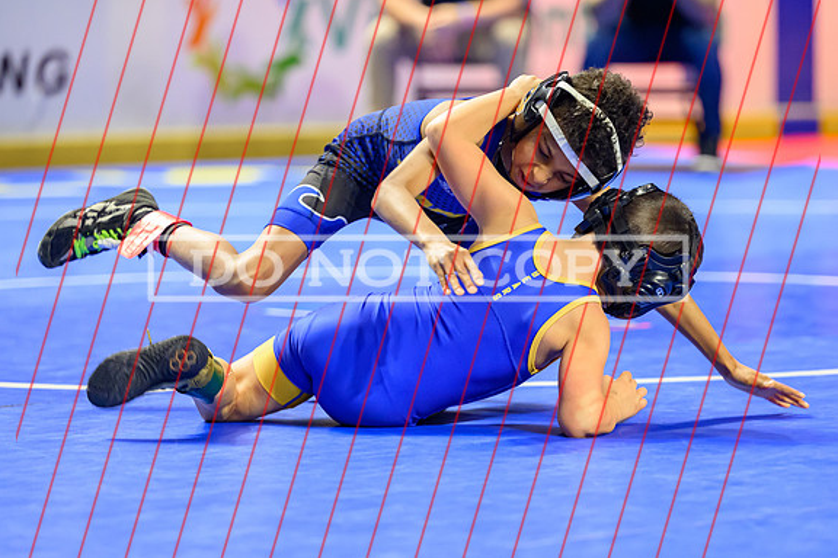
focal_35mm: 175
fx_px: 4073
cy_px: 252
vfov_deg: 7.8
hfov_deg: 11.7
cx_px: 426
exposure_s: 1/640
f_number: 2.8
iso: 5000
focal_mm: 140
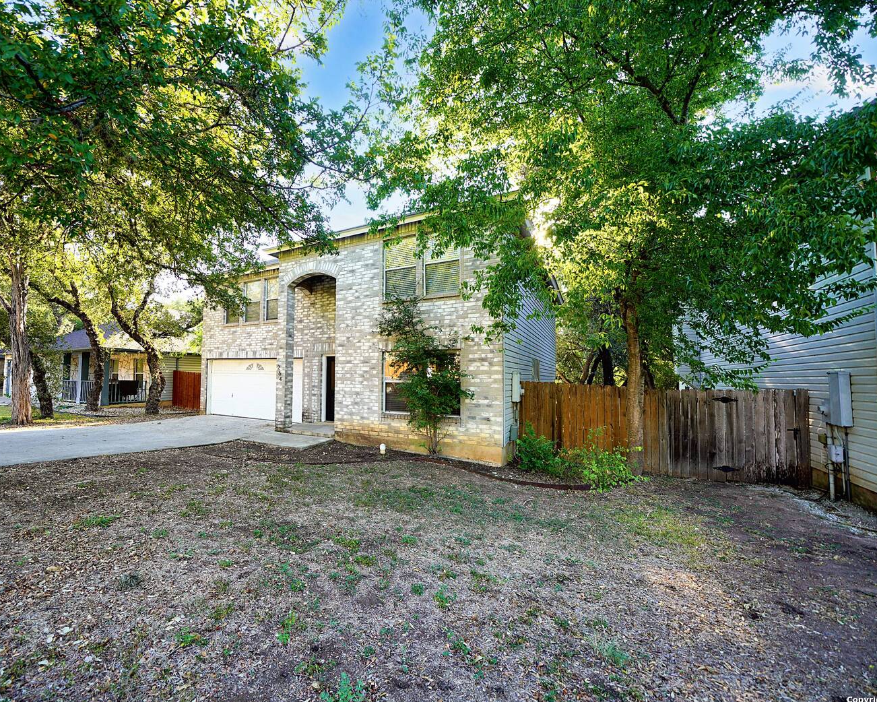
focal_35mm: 14
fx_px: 363
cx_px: 373
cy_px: 352
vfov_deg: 88.0
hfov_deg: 100.0
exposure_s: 1/60
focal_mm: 12
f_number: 4
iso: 100
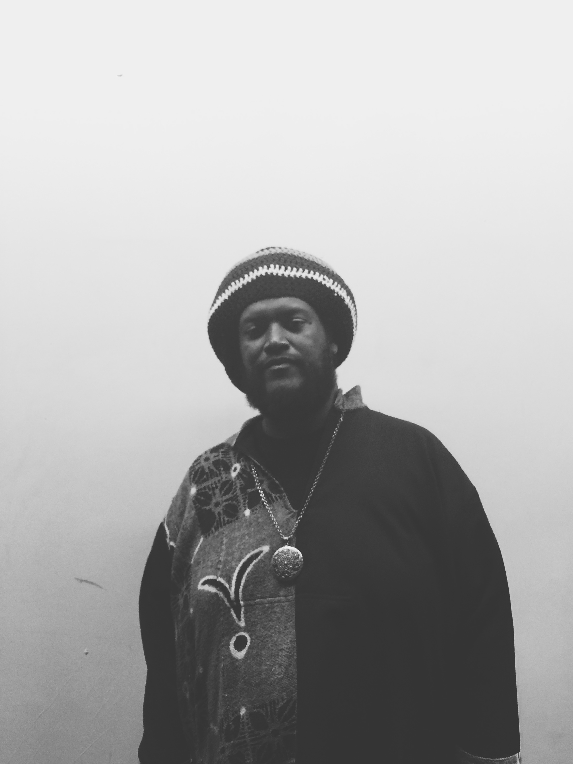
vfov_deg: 56.8
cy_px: 409
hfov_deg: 44.1
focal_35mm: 32
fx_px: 706
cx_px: 310
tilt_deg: -1.1
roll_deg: -0.1
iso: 64
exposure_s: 1/15
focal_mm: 4.15
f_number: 2.2
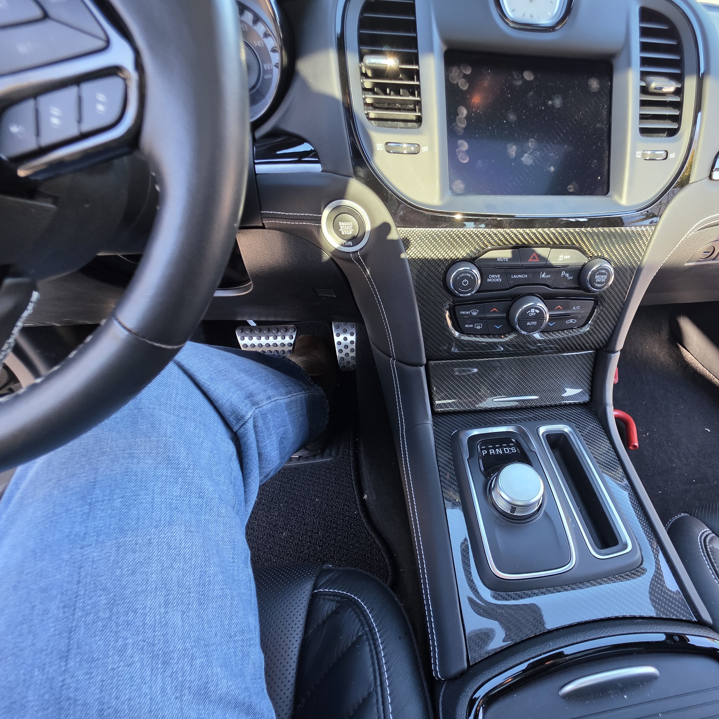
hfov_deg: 85.2
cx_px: 463
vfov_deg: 87.4
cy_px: 366
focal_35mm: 16
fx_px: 376
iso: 400
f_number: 1.9
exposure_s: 1/359
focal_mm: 2.2
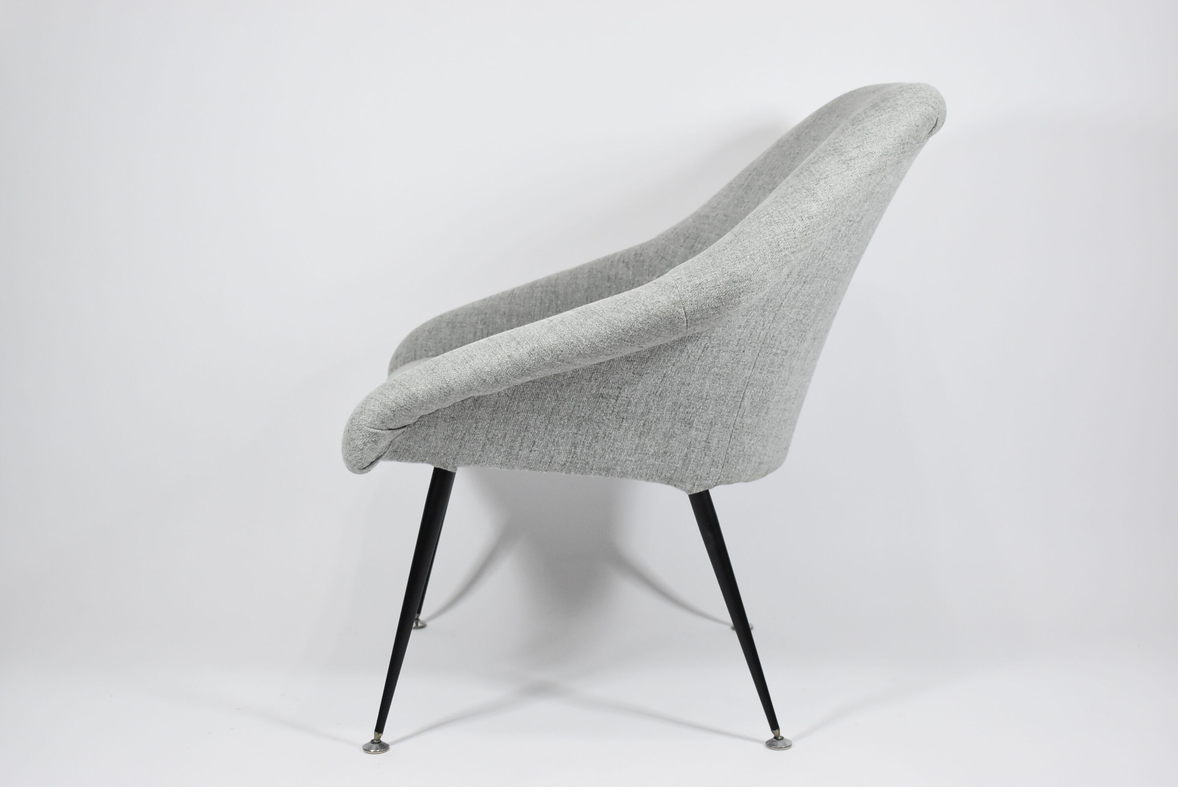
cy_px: 394
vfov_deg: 25.1
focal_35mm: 54
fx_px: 1768
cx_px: 589
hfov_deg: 36.8
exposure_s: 1/125
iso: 1250
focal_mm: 36
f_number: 4.8
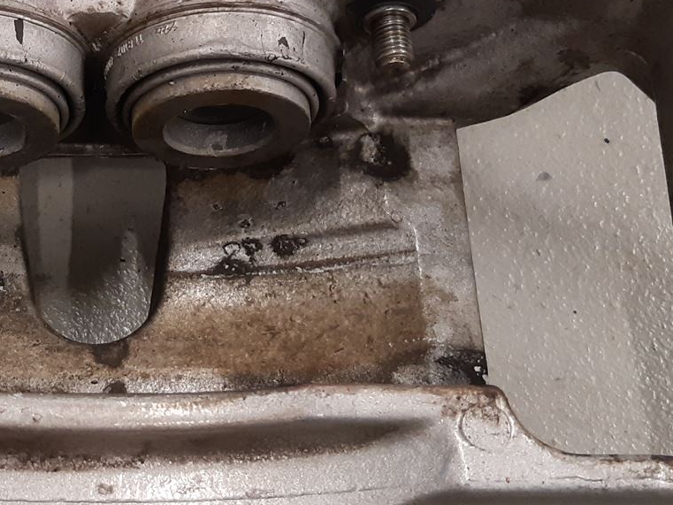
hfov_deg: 26.8
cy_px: 187
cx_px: 72
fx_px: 1361
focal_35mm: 70
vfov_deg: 21.0
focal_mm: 3.93
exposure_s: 1/50
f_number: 1.7
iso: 160
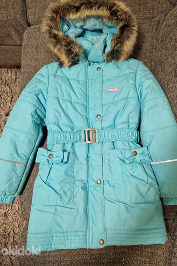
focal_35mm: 25
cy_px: 131
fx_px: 184
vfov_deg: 71.5
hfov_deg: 51.3
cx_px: 90
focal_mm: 5.4
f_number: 1.8
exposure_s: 1/100
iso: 500
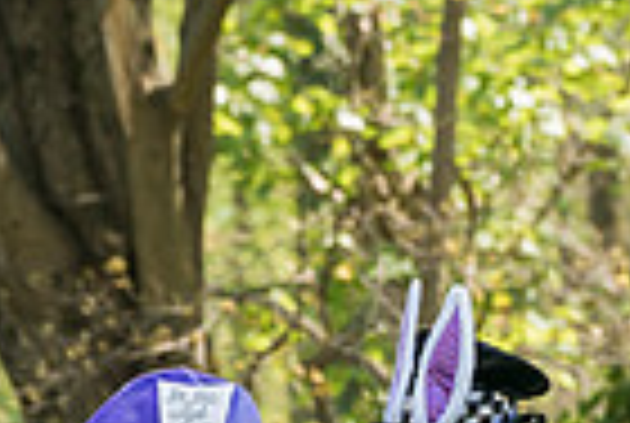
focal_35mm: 339
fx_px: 5945
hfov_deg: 6.1
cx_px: 540
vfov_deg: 4.1
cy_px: 655
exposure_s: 1/320
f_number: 3.2
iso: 100
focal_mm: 82
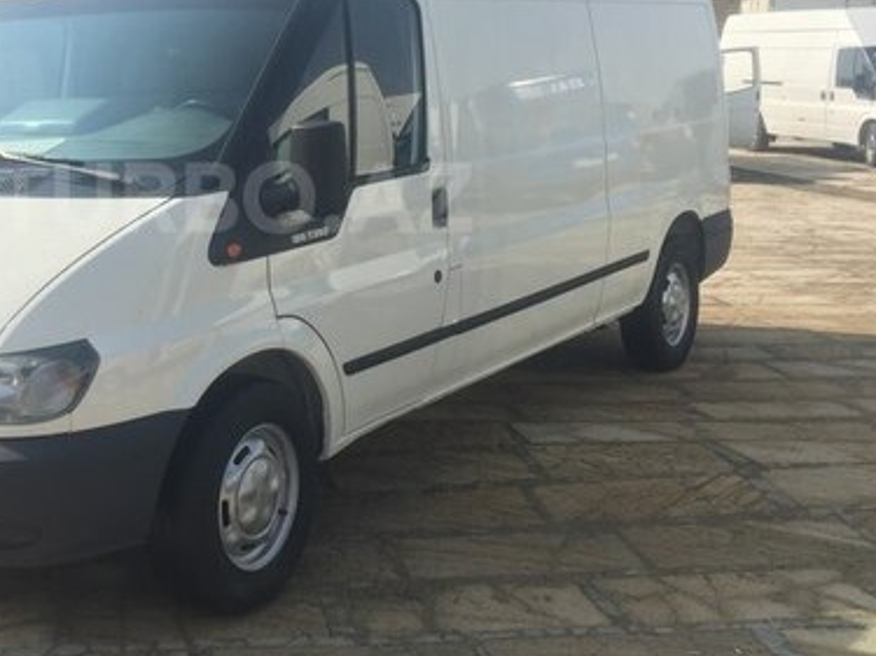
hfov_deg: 36.7
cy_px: 197
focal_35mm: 51
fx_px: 1290
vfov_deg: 28.3
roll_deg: +0.0
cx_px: 234
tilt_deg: -4.7
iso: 32
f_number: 2.2
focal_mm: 4.15
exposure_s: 1/1799
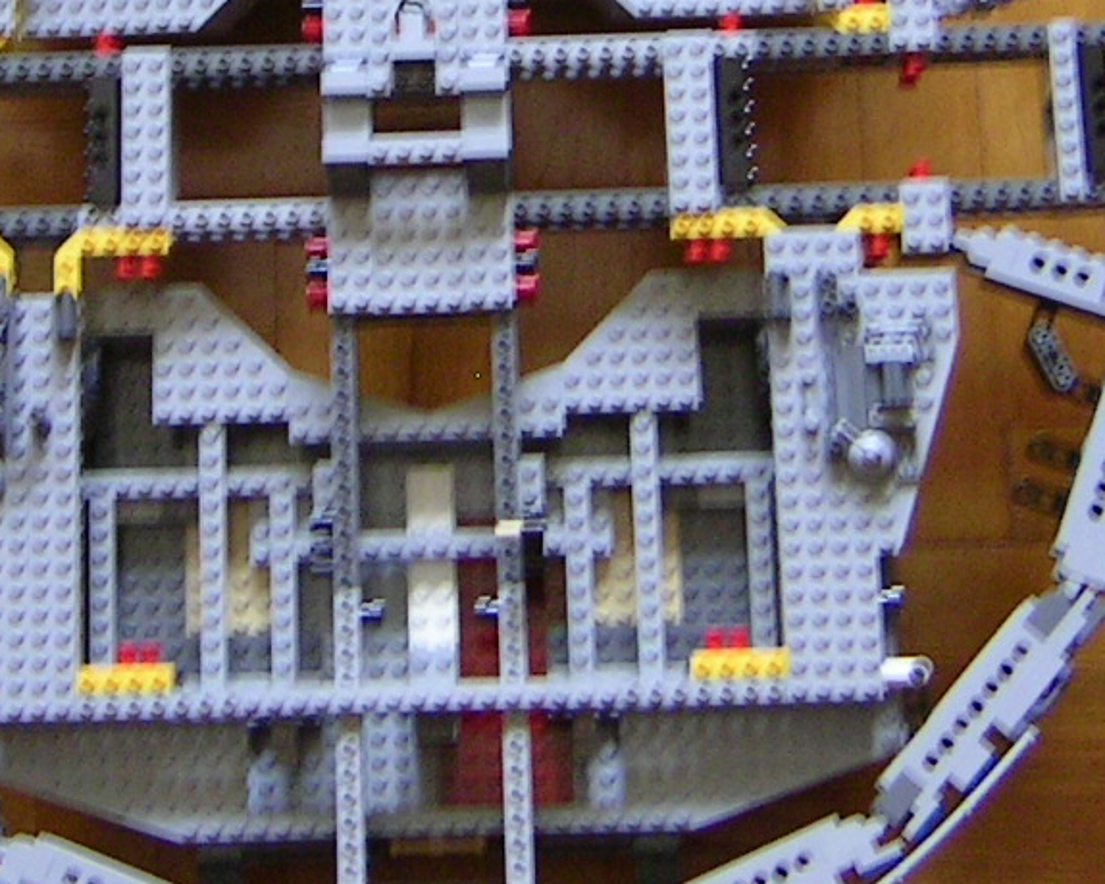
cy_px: -33
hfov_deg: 19.5
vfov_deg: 15.4
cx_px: 345
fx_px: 3204
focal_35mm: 98
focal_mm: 5.6
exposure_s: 1/8
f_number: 2.8
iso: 100
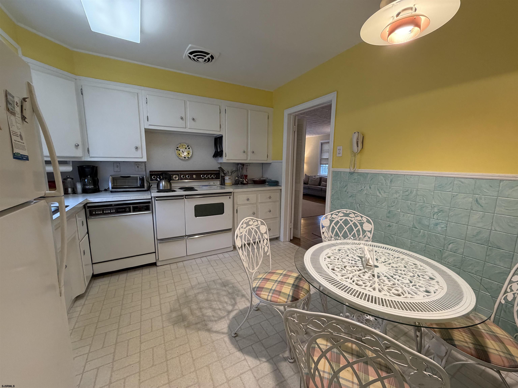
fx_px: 209
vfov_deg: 85.7
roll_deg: -1.0
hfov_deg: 102.1
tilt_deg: -8.4
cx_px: 259
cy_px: 194
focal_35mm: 14
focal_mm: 2.22
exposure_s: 1/120
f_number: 2.2
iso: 320
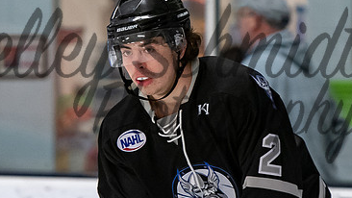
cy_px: 59
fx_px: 6871
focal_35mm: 736
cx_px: 159
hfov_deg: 2.9
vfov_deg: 1.7
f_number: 3.2
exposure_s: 1/800
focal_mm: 200
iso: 2000
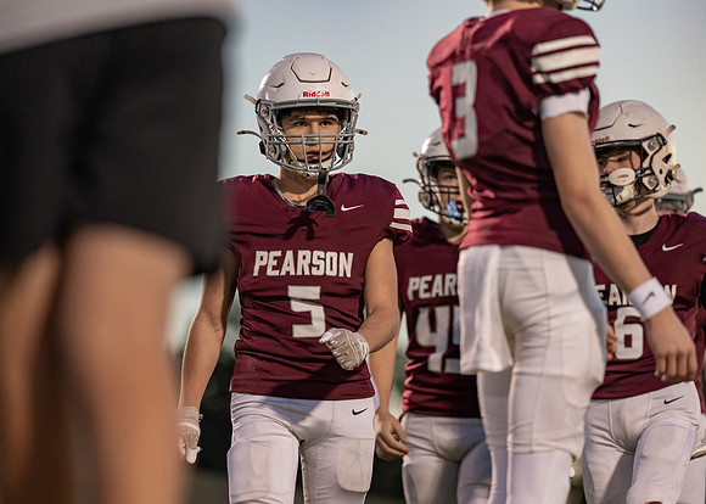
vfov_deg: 6.2
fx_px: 4648
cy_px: 259
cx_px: 358
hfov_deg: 8.7
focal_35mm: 232
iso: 800
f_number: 2.8
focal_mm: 200
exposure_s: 1/500
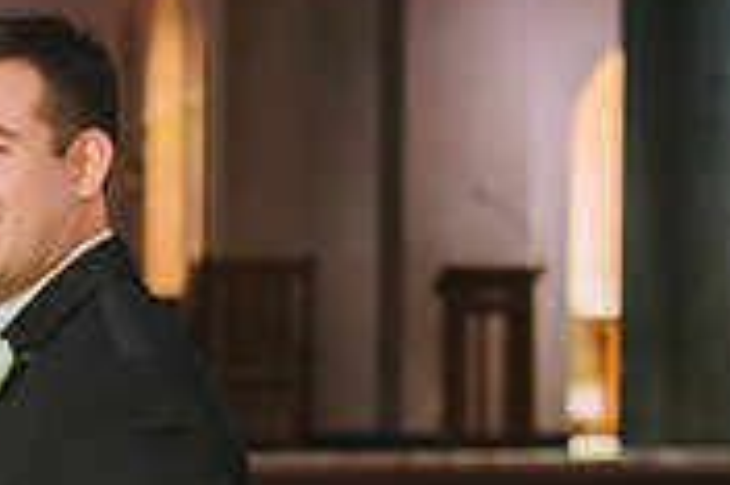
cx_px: -390
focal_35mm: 186
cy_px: 427
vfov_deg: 7.4
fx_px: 3768
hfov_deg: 10.6
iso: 1250
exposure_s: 1/160
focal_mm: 52
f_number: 3.5
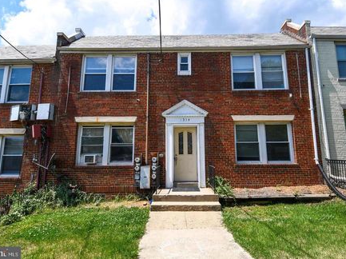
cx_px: 177
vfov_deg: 65.9
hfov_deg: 81.8
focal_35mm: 20
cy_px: 128
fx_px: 200
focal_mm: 12
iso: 100
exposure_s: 1/250
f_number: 8
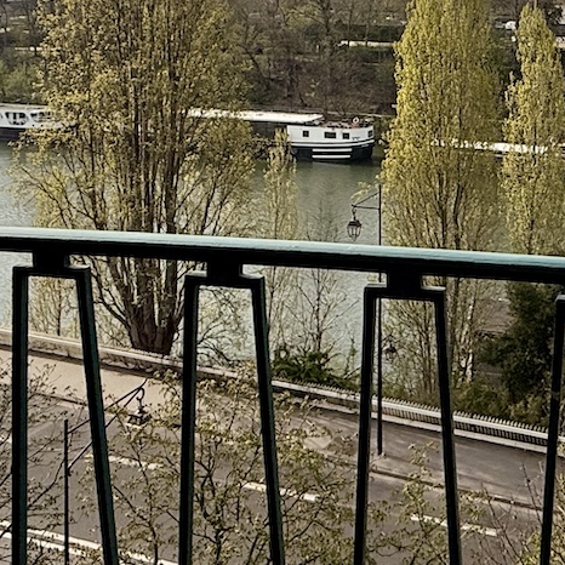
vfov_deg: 31.2
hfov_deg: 31.9
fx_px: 942
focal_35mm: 51
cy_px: 18
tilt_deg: -2.2
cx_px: 502
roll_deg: +0.3
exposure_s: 1/3460
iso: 50
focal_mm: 2.22
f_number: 2.2
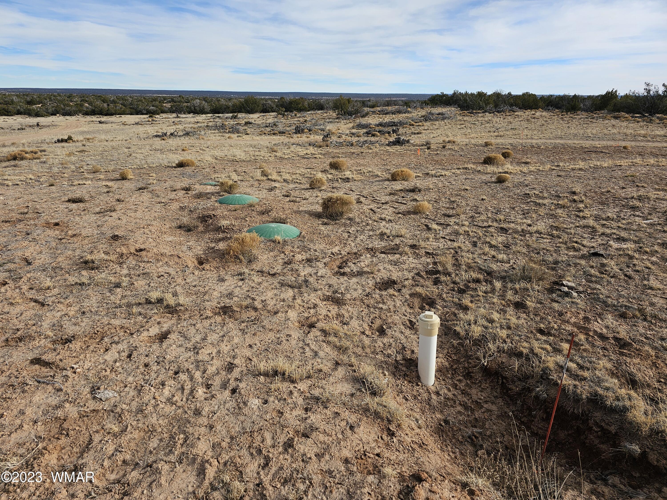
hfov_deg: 73.9
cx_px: 334
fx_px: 443
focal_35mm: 23
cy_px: 250
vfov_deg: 58.9
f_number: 1.7
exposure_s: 1/715
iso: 10
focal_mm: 6.3
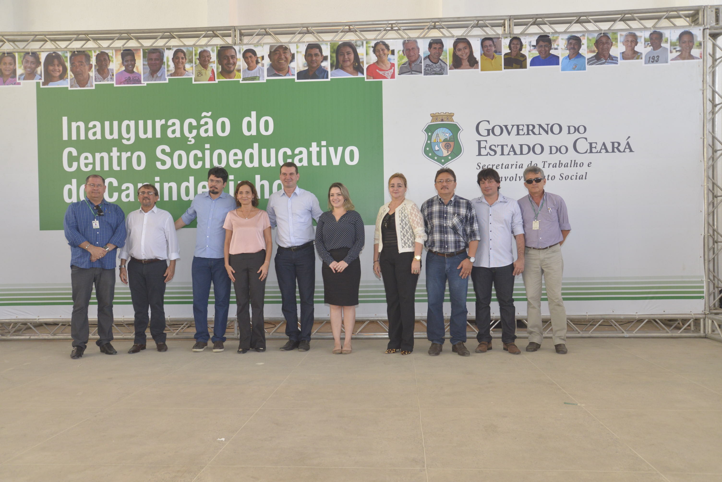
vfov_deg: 45.0
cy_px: 241
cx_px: 361
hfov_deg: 63.6
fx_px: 582
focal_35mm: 29
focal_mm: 29
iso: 2000
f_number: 6.3
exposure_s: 1/320
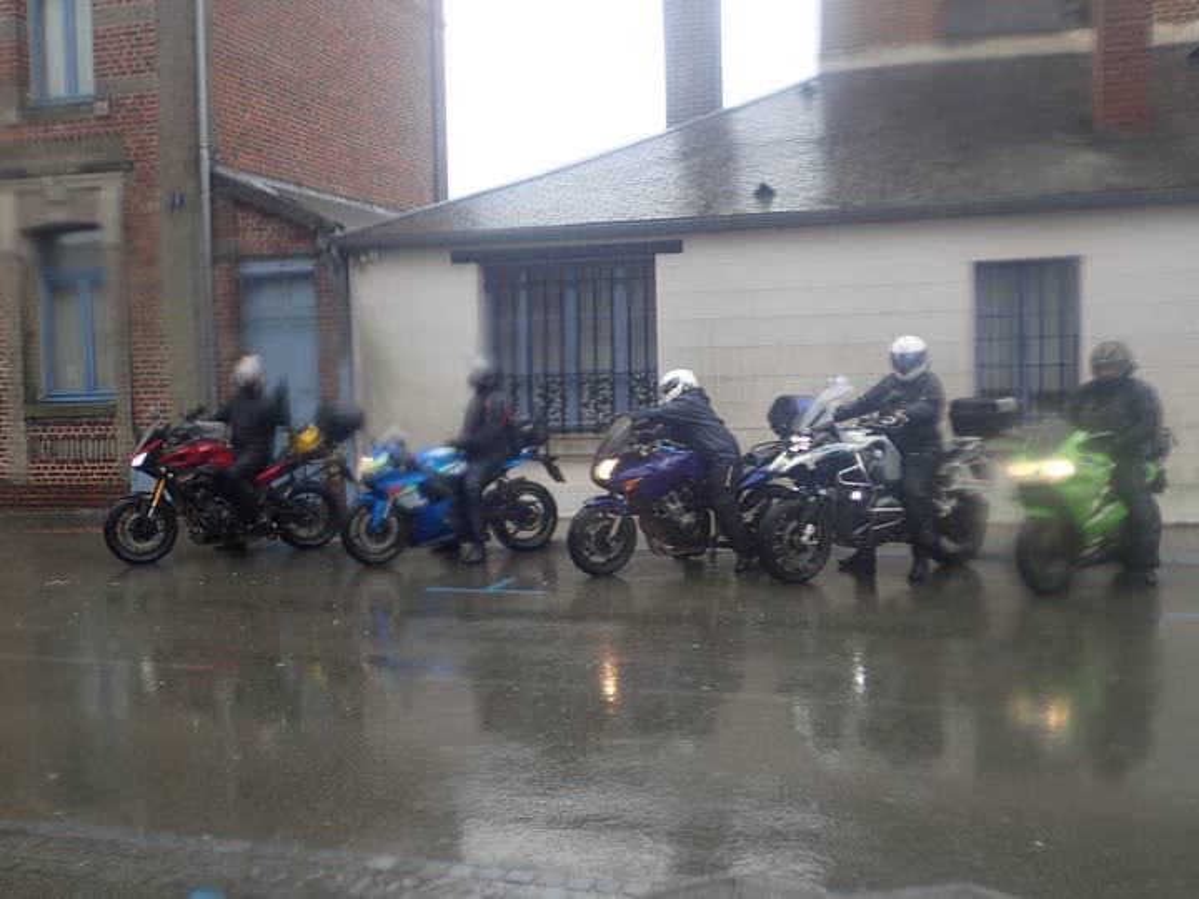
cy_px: 450
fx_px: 1316
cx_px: 600
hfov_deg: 49.0
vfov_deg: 37.7
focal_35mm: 38
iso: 100
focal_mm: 6.86
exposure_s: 1/100
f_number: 2.7
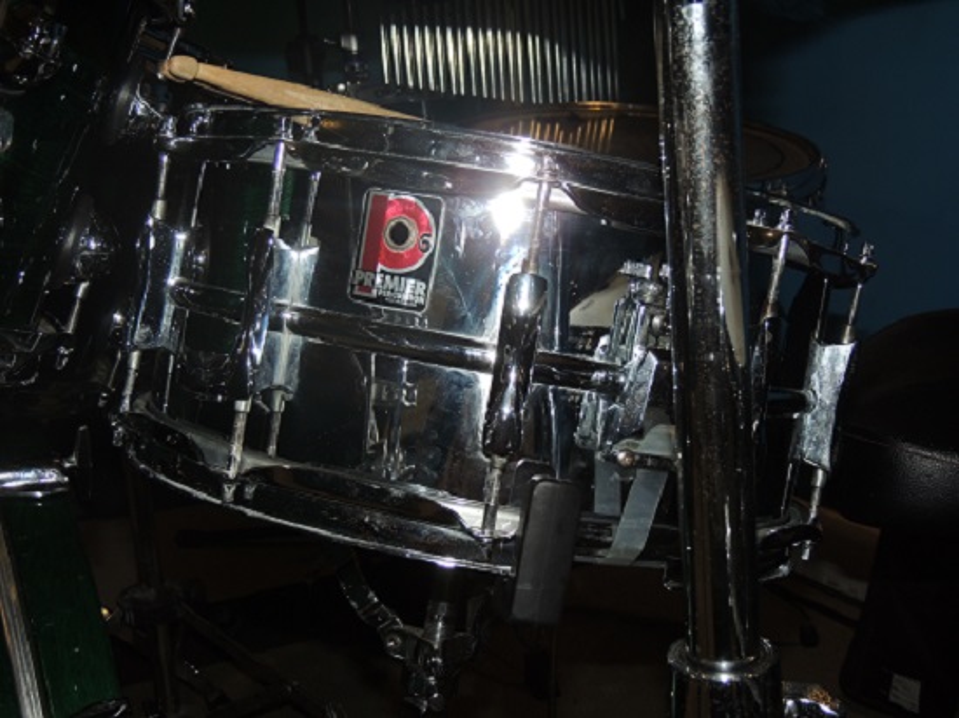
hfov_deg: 40.4
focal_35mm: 47
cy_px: 359
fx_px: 1302
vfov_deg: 30.9
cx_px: 480
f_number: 3.5
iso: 200
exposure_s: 1/30
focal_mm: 8.3
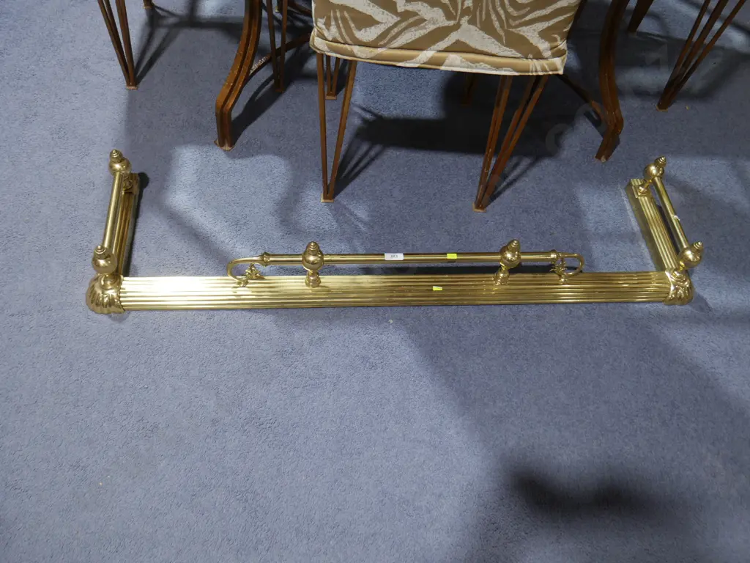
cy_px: 282
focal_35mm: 32
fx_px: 693
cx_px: 375
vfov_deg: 44.2
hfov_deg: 56.8
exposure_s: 1/60
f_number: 3.6
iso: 400
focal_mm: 16
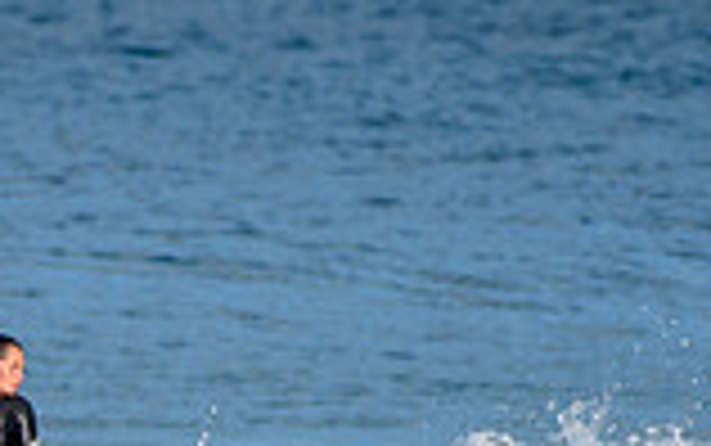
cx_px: -63
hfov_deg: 0.9
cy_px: 546
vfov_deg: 0.6
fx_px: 44405
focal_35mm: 2290
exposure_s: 1/2000
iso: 180
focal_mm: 500
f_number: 5.6
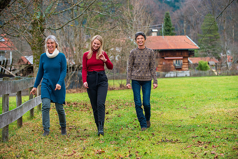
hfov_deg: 18.6
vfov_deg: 12.5
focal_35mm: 110
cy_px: 80
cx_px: 119
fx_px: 727
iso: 800
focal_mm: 110
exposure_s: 1/320
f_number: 5
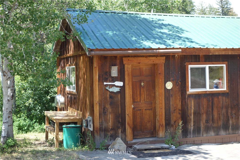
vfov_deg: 22.6
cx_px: 120
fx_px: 400
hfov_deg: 33.4
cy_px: 80
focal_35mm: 60
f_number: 4
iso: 125
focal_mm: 22.25
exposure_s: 1/200
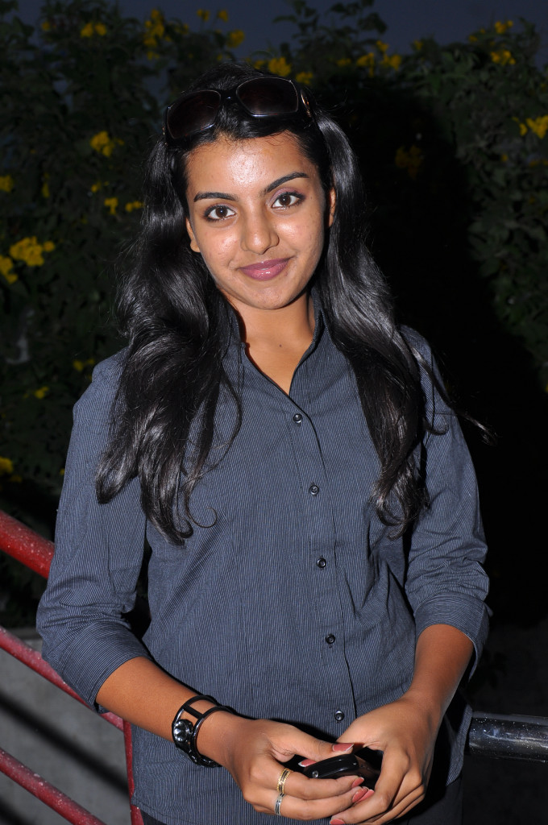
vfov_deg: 37.9
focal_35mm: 52
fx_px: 1202
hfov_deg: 25.7
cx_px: 274
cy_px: 412
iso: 200
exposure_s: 1/125
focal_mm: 35
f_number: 7.1
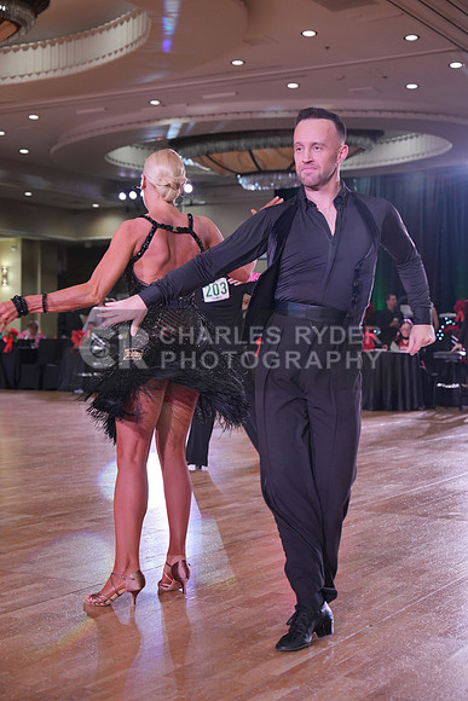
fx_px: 1111
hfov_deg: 23.8
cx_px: 234
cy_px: 350
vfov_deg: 35.0
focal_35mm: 57
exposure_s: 1/400
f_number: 4
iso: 1250
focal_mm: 57
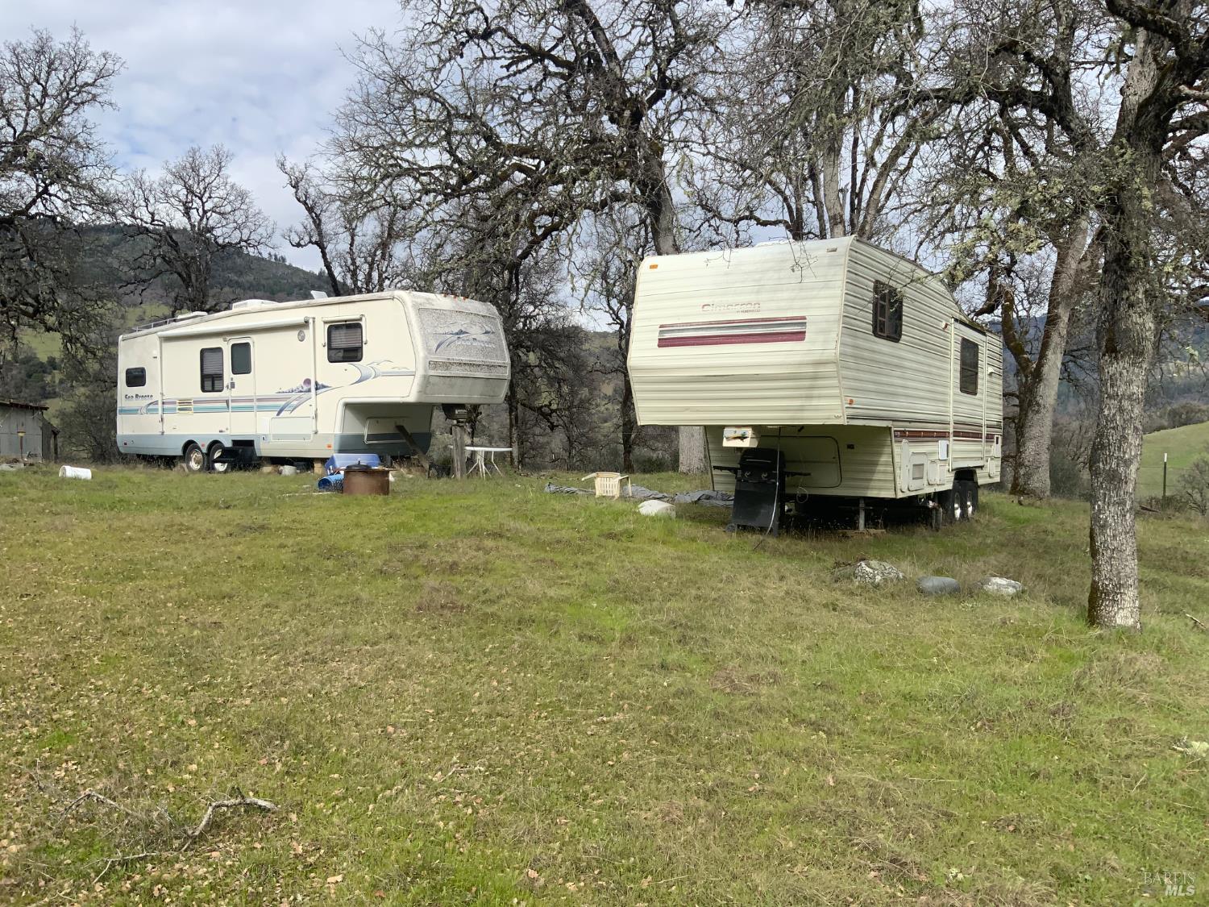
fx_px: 1013
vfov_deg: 48.2
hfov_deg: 61.7
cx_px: 604
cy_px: 454
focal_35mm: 29
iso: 16
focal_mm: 3
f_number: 1.8
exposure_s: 1/1730
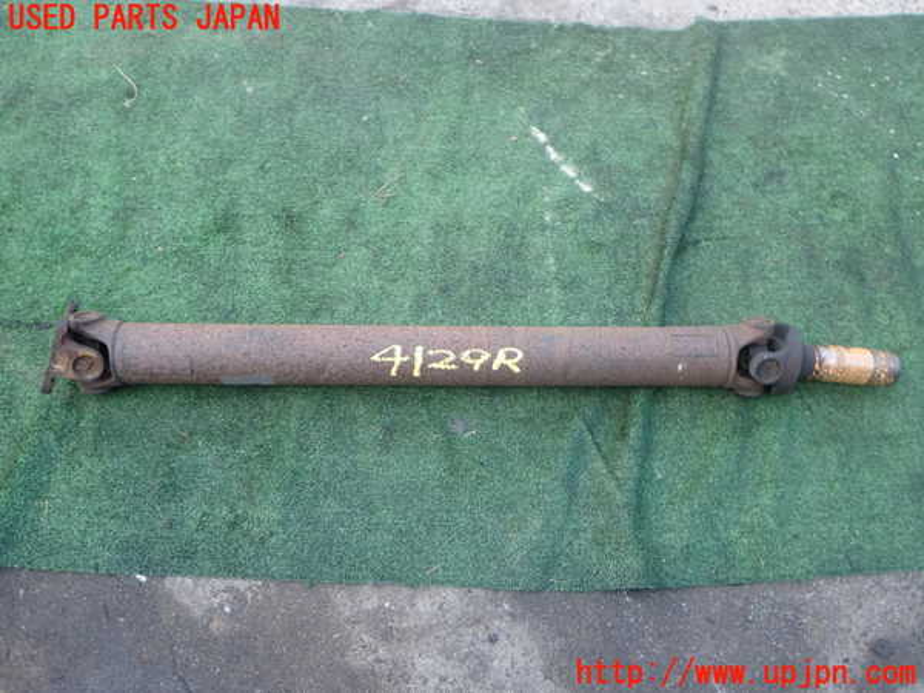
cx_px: 462
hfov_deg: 60.0
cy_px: 346
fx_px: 801
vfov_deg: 46.8
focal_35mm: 30
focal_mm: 5.4
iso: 100
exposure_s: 1/200
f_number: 2.3
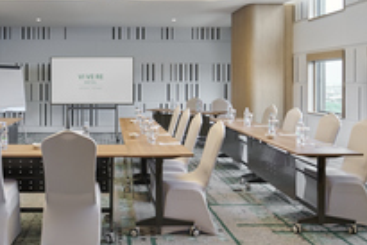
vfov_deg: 34.7
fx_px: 377
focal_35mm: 37
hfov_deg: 50.5
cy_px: 44
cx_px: 109
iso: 250
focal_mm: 19
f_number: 6.3
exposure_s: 1/40
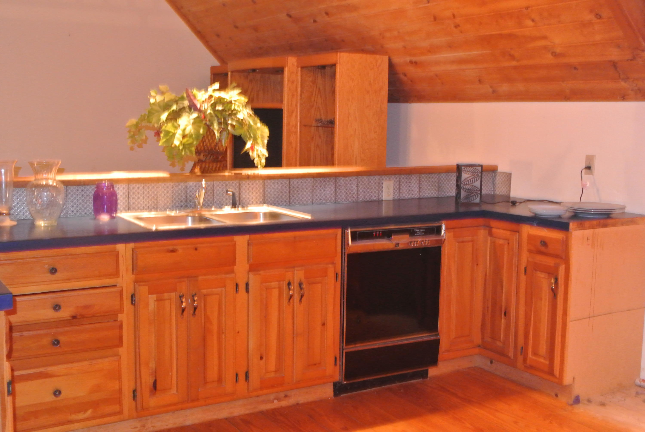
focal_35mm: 44
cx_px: 322
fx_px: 789
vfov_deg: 30.6
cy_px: 216
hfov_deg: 44.5
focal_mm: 16.3
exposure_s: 1/2.5
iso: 1600
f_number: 4.2
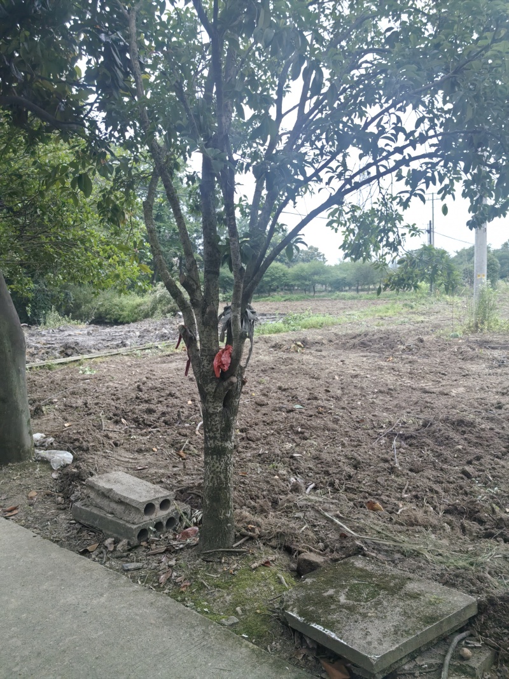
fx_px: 529
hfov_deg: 51.3
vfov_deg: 65.3
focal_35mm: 27
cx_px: 254
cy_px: 340
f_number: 2
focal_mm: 5.72
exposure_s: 1/539
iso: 160
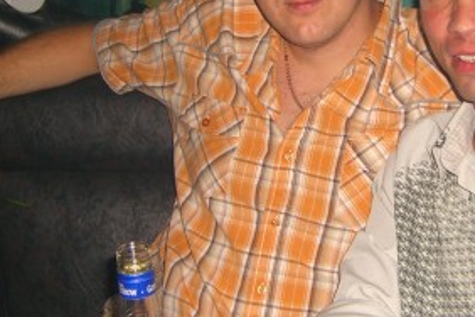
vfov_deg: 16.2
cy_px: 108
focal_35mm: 84
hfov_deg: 23.8
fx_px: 1108
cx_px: 386
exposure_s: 1/60
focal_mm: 7.9
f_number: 2.8
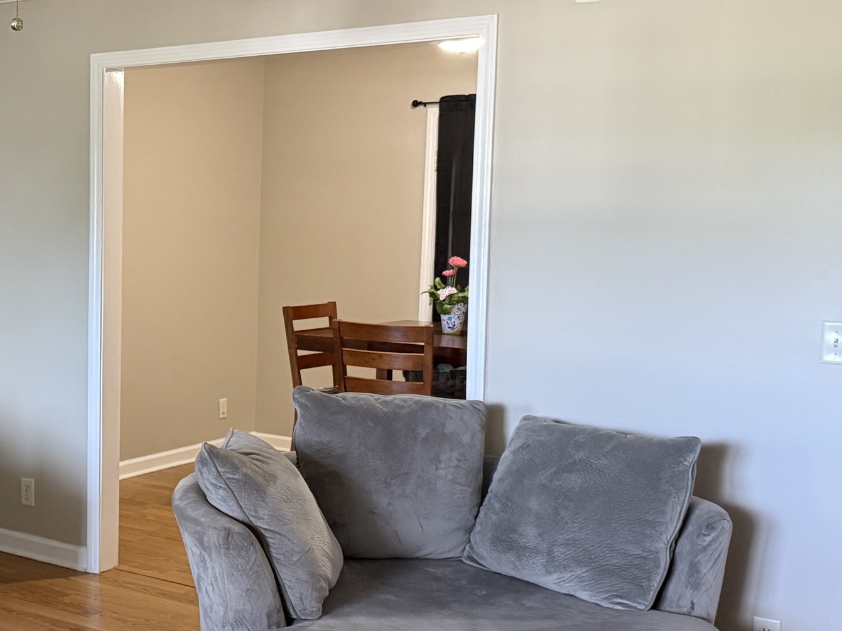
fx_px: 1337
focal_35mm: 55
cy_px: 340
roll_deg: -0.7
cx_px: 35
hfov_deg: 32.6
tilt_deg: -5.3
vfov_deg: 26.5
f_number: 1.78
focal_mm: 6.76
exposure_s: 1/60
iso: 640
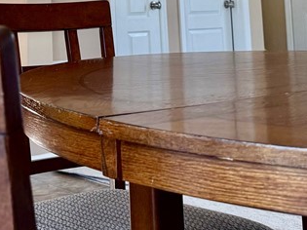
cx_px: -10
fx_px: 691
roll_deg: +0.7
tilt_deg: +8.3
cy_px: -96
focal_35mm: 78
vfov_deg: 17.3
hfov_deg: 23.8
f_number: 1.78
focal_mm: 6.76
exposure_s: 1/204
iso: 200
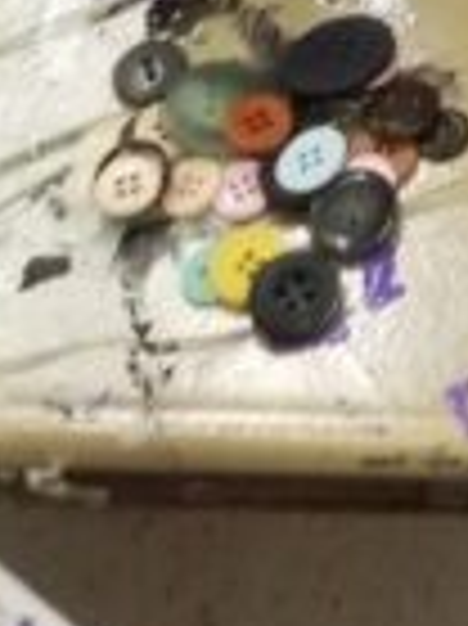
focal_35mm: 192
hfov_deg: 6.7
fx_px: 3466
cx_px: 1570
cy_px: -1468
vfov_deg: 8.2
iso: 200
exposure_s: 1/60
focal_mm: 4.25
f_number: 1.7
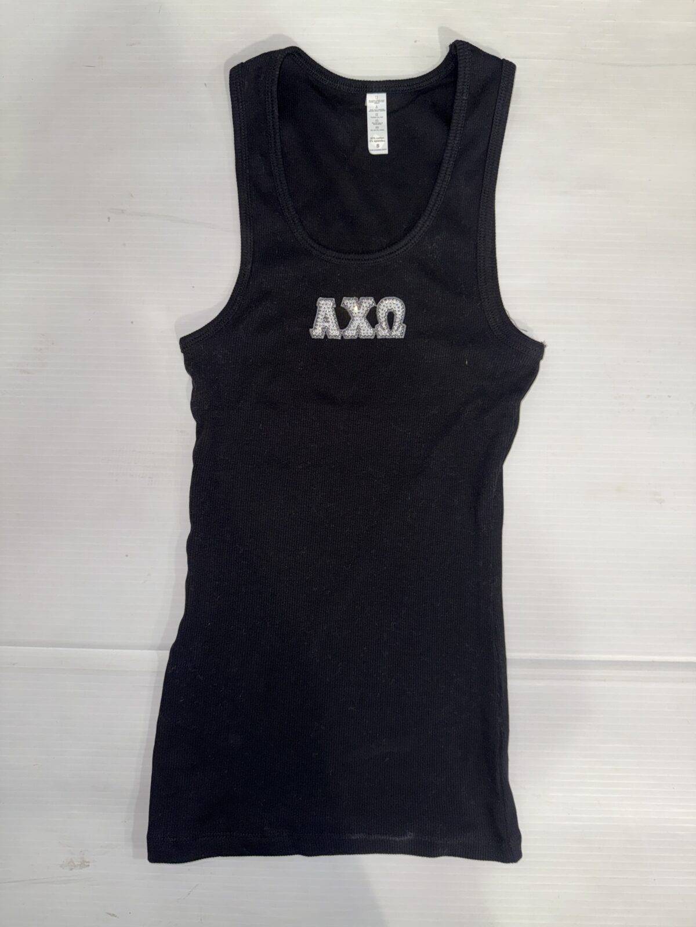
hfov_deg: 56.8
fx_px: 643
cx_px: 348
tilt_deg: -87.2
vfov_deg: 71.6
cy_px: 464
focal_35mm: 24
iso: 80
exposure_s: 1/55
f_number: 1.78
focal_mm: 6.76
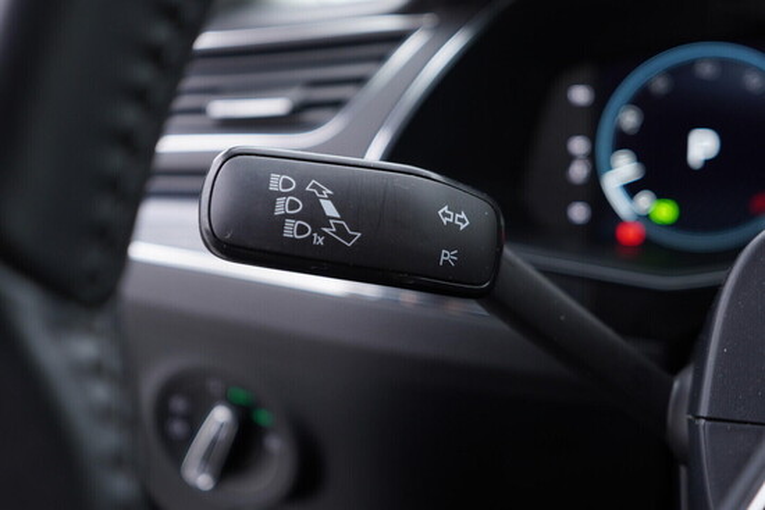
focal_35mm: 36
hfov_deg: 53.1
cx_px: 382
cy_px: 255
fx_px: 765
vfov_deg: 36.9
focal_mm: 24
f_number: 2.8
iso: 160
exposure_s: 1/40
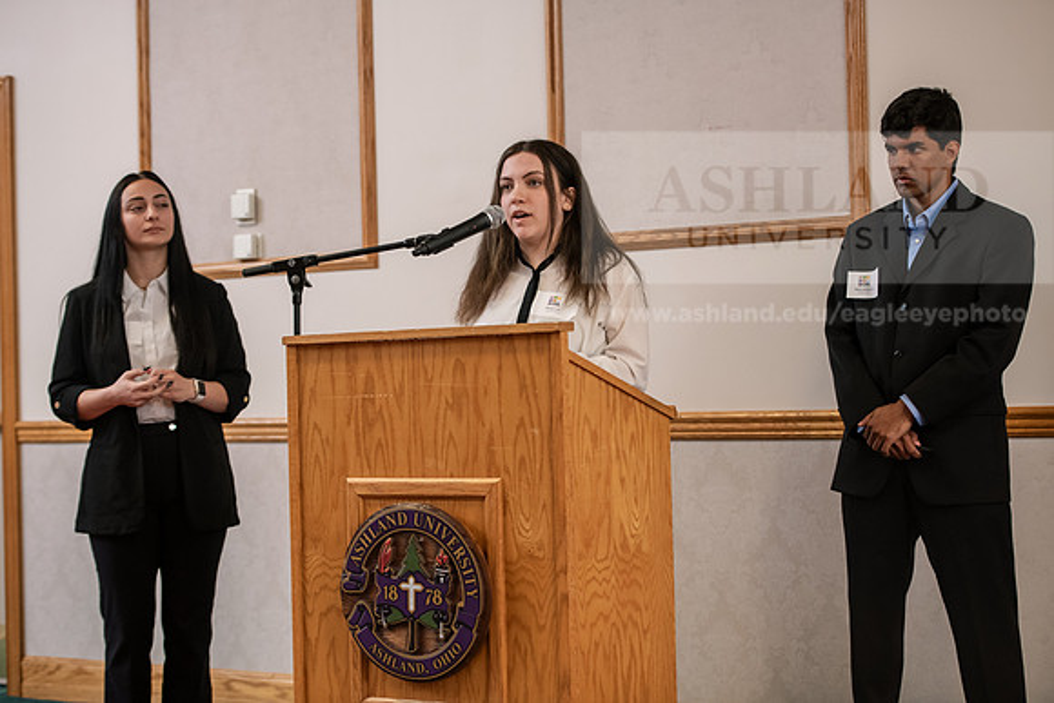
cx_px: 527
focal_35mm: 80
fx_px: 2343
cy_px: 352
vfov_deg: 17.1
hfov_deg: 25.4
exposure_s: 1/200
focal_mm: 80
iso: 2500
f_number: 3.2
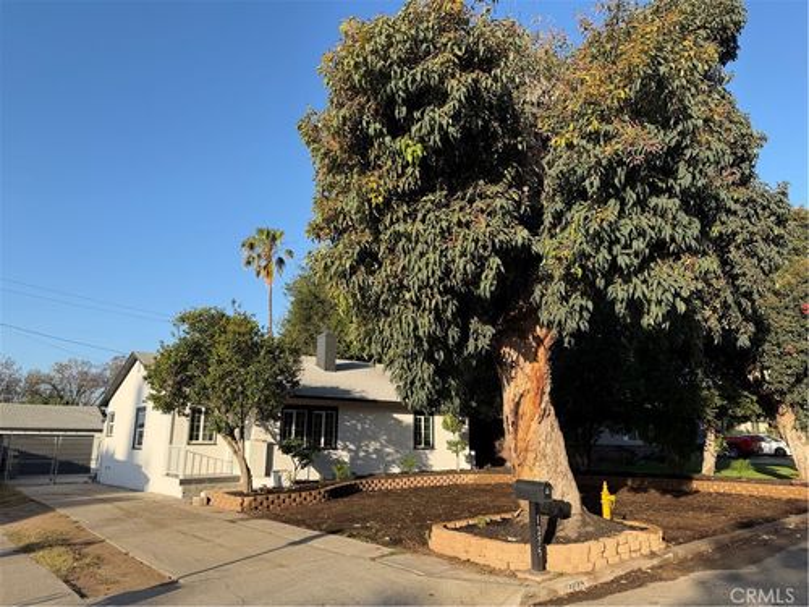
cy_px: 304
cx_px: 404
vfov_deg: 56.8
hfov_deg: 71.6
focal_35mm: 24
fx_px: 561
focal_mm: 6.76
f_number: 1.78
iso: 80
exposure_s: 1/2169
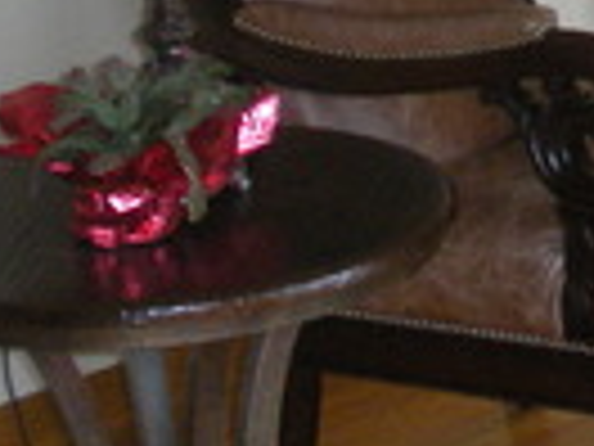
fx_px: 2986
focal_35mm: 174
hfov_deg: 10.6
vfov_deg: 8.1
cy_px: -473
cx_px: 1125
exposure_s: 1/62
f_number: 3.5
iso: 223
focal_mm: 6.3
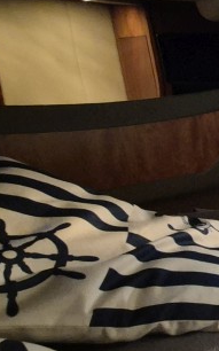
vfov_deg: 44.3
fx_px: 430
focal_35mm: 45
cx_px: 508
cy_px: 158
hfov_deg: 15.9
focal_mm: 2.2
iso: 1250
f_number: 2.2
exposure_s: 1/25
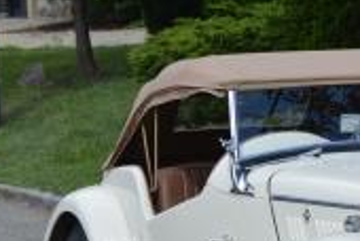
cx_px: 415
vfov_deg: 6.3
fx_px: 2177
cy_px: 231
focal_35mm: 217
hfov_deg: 9.3
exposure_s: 1/250
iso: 140
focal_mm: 55
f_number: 8
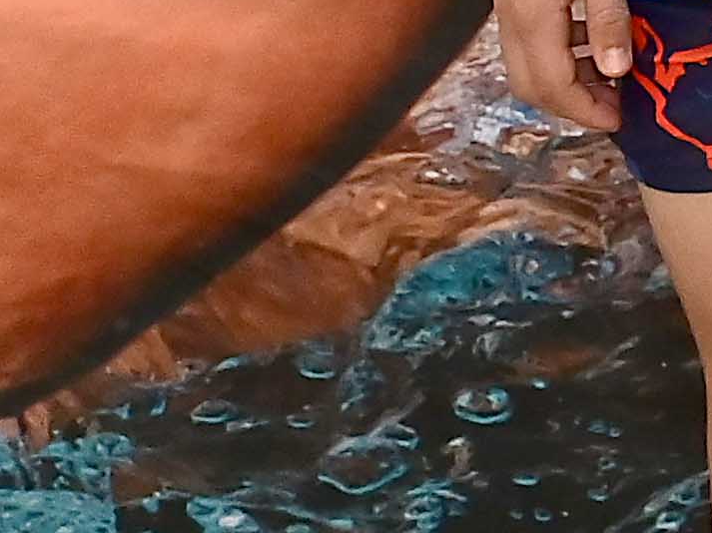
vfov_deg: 5.3
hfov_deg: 6.4
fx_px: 5366
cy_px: -1196
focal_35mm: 261
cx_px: 2635
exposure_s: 1/160
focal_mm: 32
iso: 1600
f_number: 11
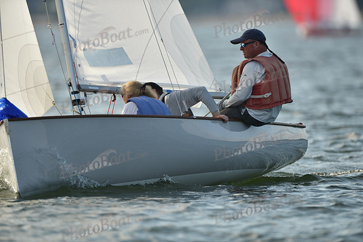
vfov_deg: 2.3
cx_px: 182
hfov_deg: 3.4
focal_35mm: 600
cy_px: 121
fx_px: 6051
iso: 250
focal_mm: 600
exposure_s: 1/2000
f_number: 4
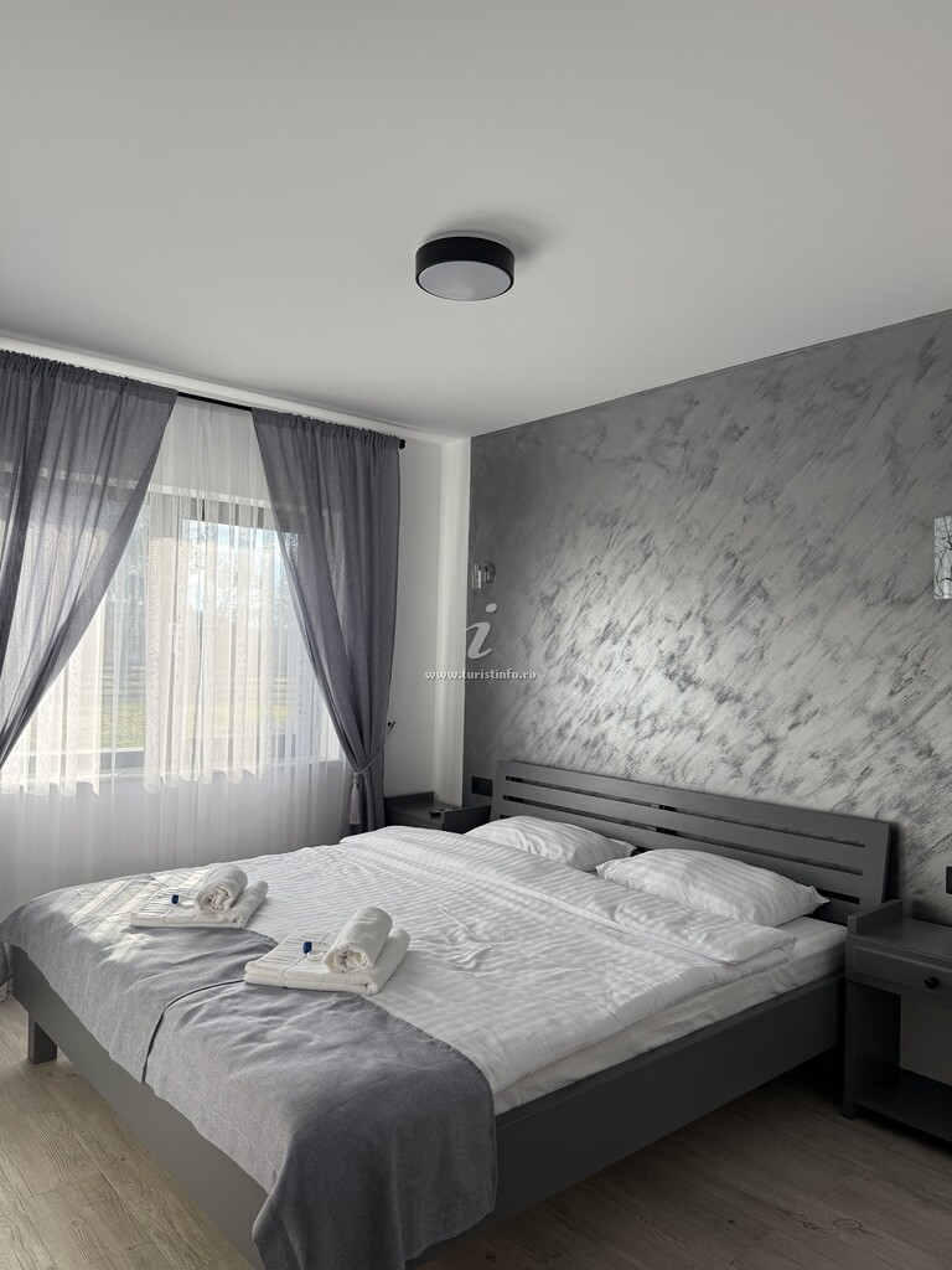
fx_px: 880
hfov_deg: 56.8
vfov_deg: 71.6
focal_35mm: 24
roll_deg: -1.9
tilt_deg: +0.5
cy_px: 635
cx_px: 476
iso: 100
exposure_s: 1/543
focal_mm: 6.76
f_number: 1.78
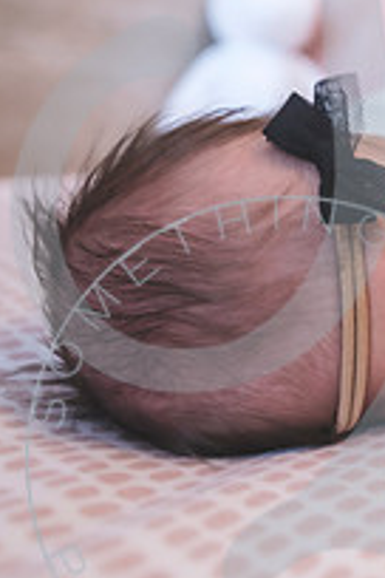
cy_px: 244
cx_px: 416
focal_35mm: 53
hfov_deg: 24.0
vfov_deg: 37.4
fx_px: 850
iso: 2000
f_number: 2.8
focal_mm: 24
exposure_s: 1/125
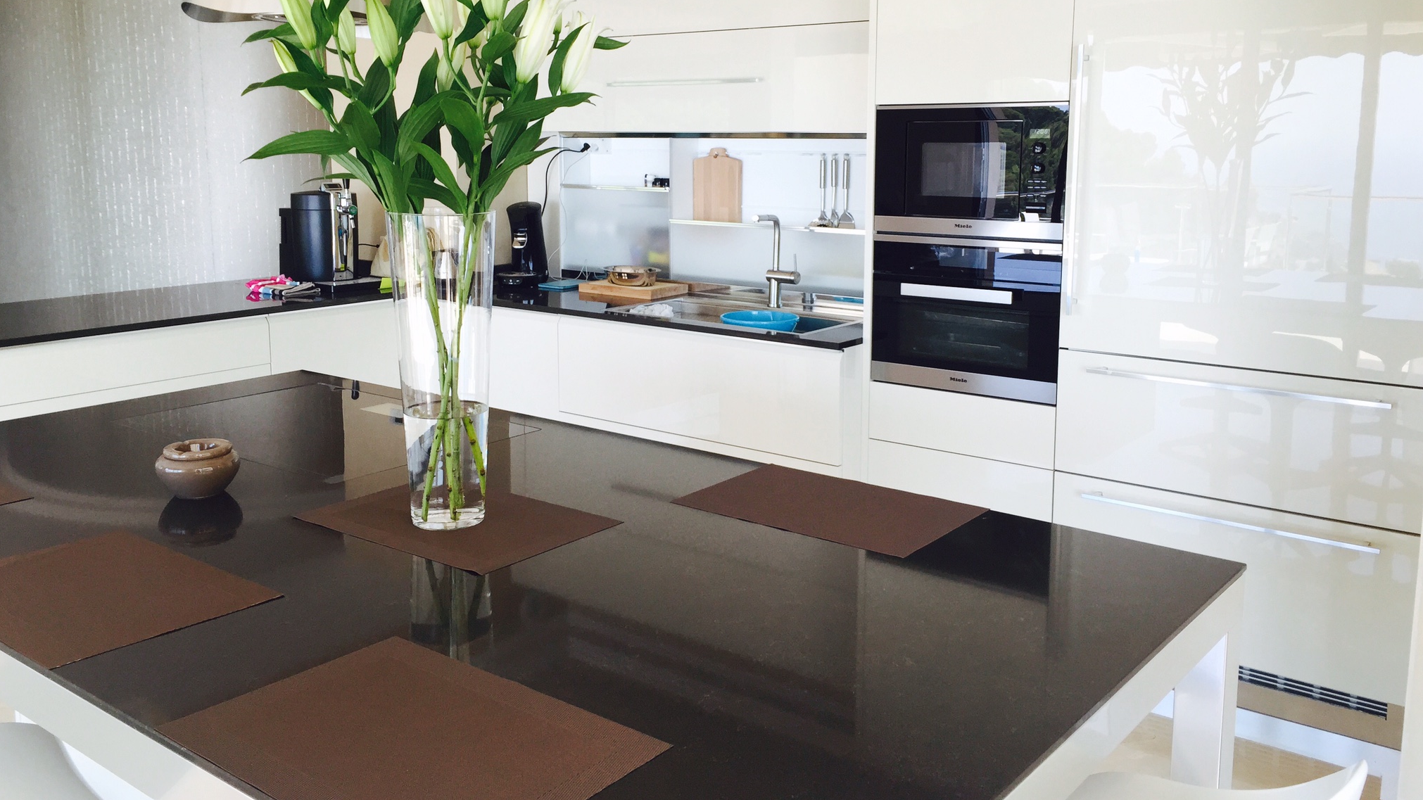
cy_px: 319
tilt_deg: -8.2
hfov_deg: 61.0
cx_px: 703
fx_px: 1207
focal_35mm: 32
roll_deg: -0.6
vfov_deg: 36.5
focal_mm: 4.15
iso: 40
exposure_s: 1/120
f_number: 2.2
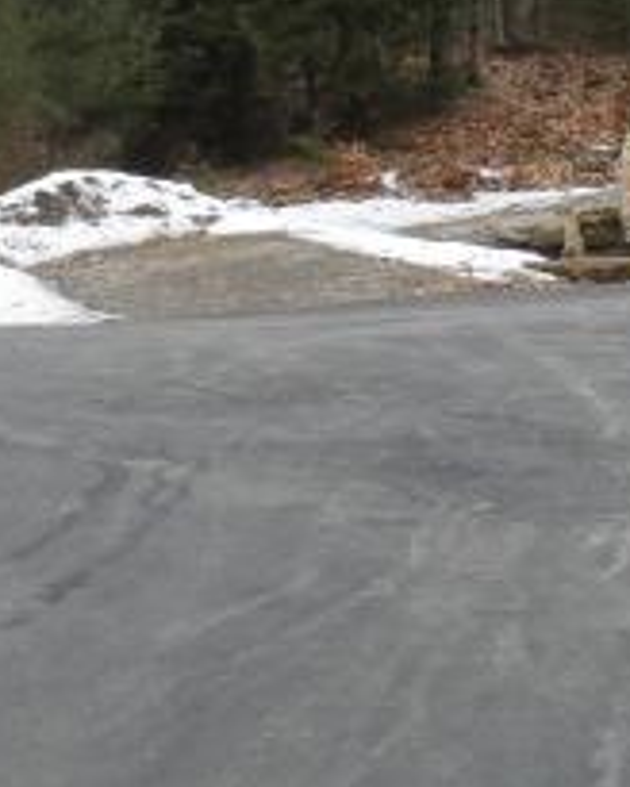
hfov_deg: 12.8
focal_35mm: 117
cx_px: -173
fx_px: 2727
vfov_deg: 16.2
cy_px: 31
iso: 80
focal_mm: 4
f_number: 3.2
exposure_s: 1/90
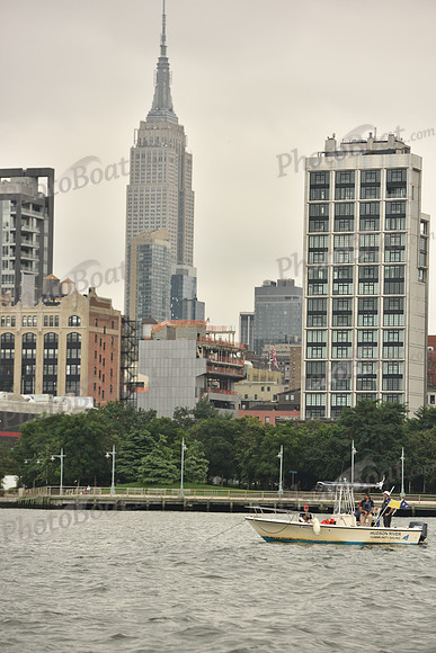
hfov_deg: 9.5
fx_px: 2632
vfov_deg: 14.2
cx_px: 218
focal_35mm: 145
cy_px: 326
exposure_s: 1/1600
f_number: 5.6
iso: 320
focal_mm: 145
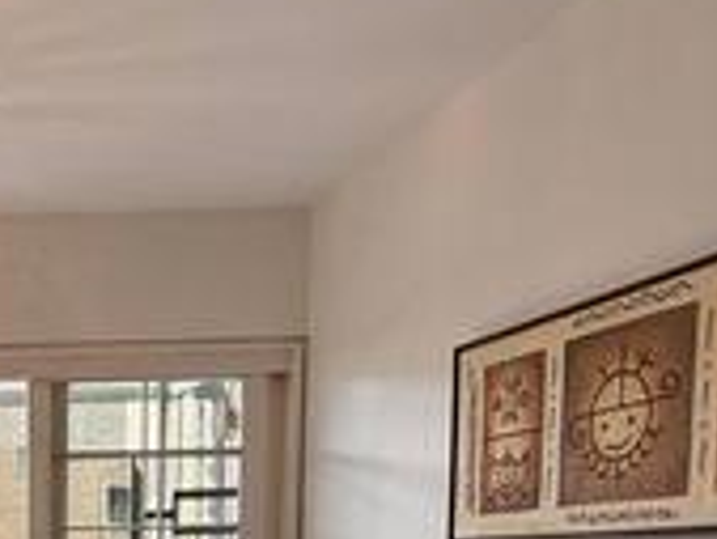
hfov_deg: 29.7
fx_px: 1099
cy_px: 688
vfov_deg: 24.3
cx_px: -191
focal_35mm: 53
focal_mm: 2.22
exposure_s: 1/165
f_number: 2.2
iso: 50
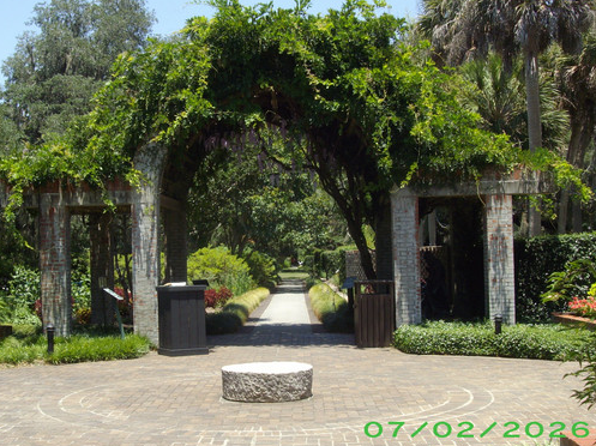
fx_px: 998
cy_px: 193
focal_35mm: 58
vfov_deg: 25.2
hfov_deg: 33.2
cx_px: 263
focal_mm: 7.4
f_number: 5.4
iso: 80
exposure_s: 1/250
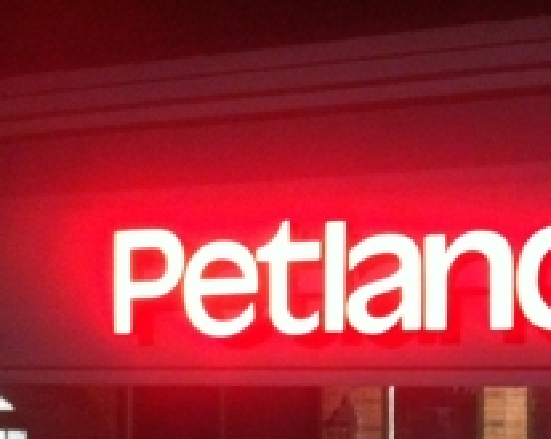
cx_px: 381
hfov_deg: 28.5
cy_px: 368
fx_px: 1075
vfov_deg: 22.7
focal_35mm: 66
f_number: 2.8
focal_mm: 3.85
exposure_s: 1/15
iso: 1000
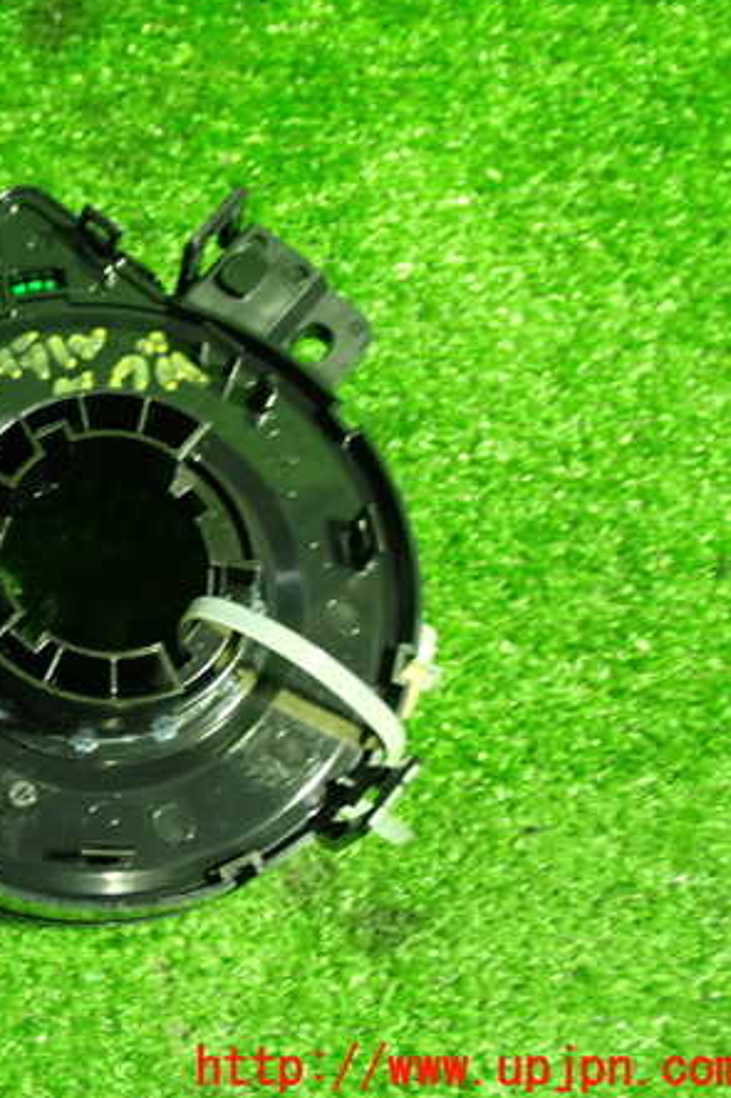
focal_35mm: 62
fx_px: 1890
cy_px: 543
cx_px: 12
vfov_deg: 32.4
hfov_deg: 21.2
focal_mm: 7.84
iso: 800
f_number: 2.9
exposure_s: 1/25
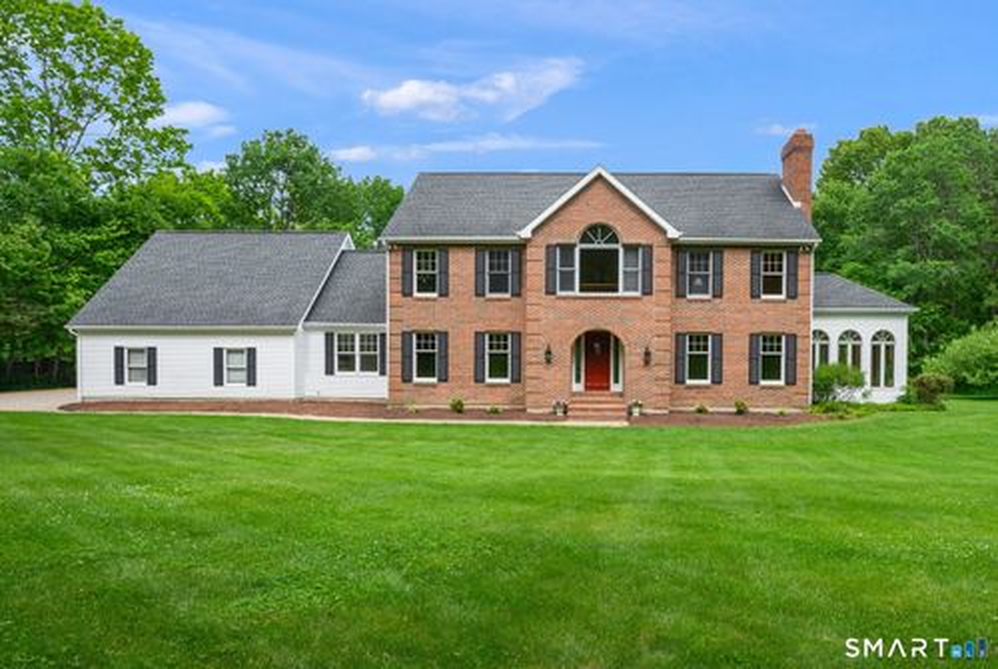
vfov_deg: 62.1
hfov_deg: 83.9
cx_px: 499
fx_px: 555
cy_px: 334
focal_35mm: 20
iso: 100
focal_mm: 20
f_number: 14
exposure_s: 1/8
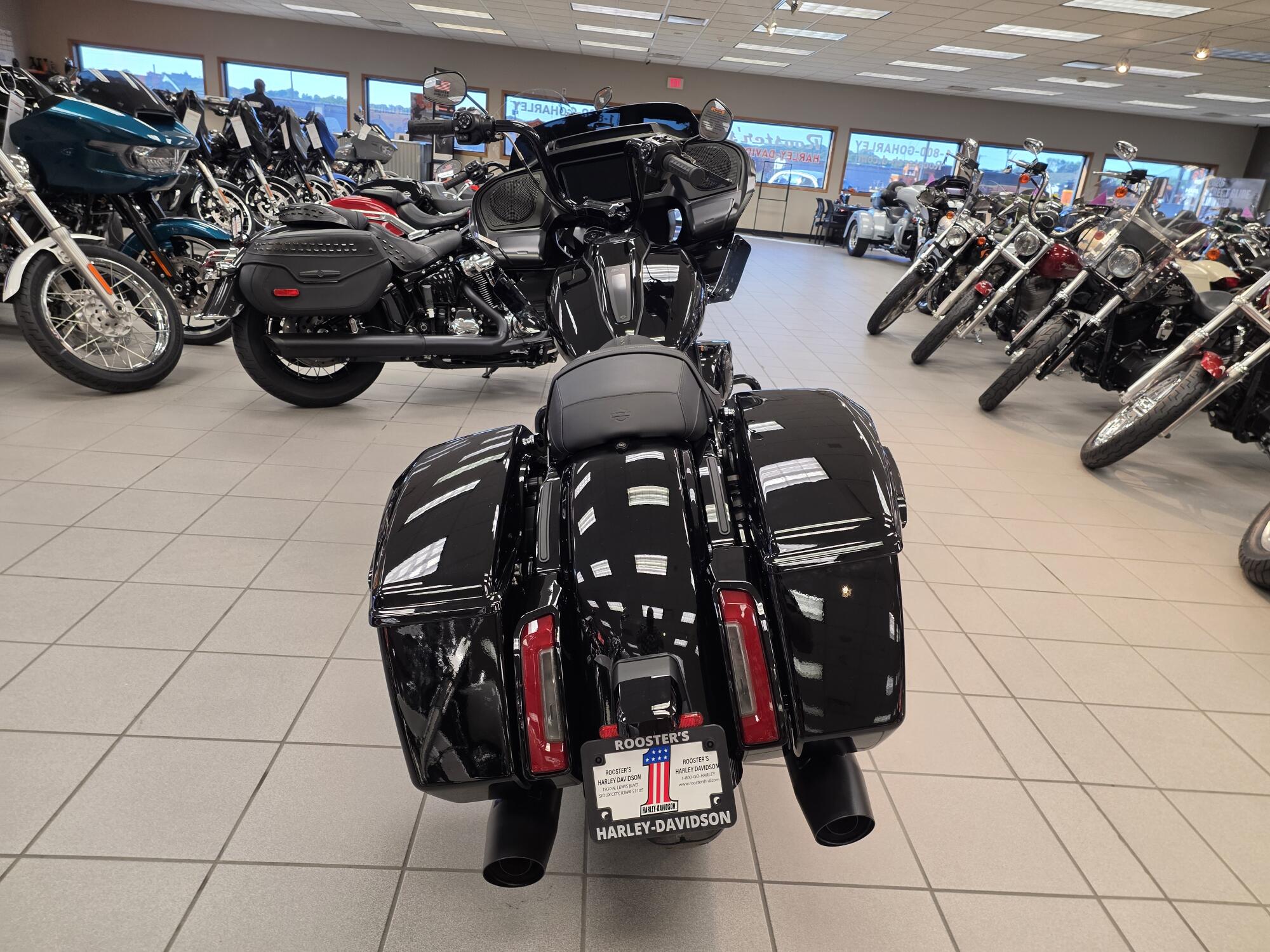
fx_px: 844
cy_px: 476
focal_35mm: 23
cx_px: 635
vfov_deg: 58.9
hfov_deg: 73.9
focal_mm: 6.25
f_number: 1.7
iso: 125
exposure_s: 1/120
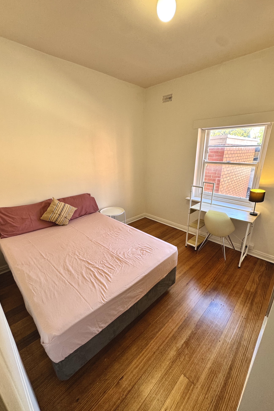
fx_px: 171
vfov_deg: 100.4
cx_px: 144
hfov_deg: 77.3
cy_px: 209
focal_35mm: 15
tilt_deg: -19.2
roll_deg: -0.2
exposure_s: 1/99
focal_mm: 2.22
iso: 160
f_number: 2.2
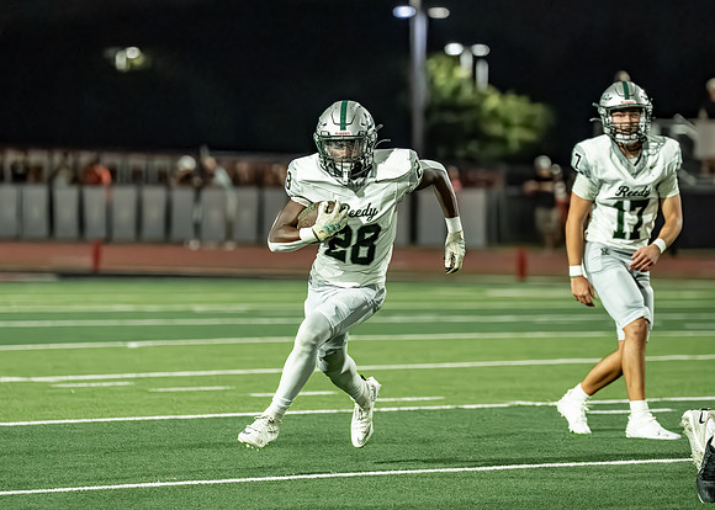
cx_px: 361
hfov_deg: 7.5
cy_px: 252
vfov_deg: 5.4
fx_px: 5431
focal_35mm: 268
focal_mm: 160
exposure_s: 1/1250
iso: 5000
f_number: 2.8
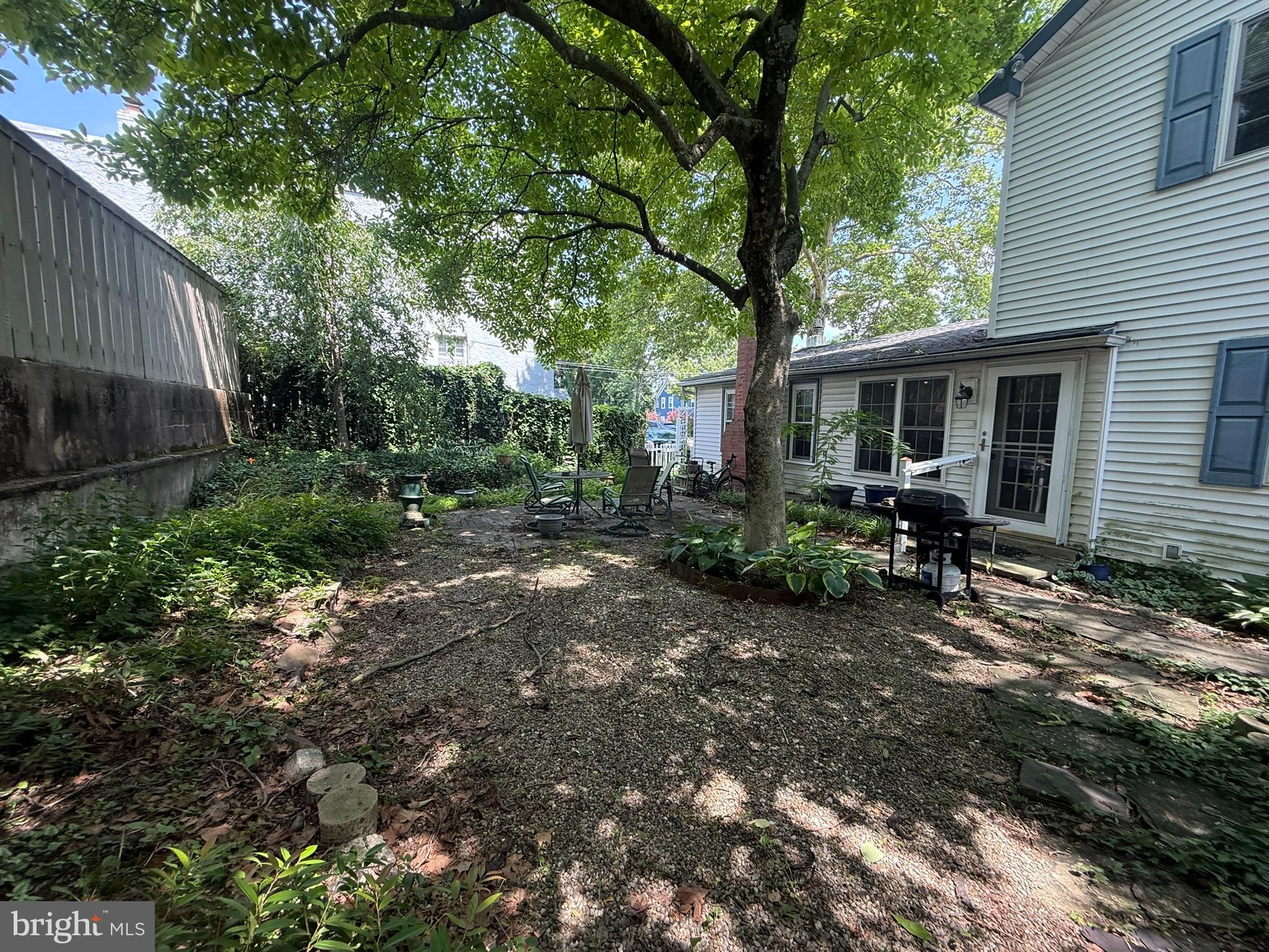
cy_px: 476
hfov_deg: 102.1
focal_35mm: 14
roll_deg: -1.4
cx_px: 634
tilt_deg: -5.3
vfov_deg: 85.7
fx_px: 513
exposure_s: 1/118
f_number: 2.2
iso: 64
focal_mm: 2.22
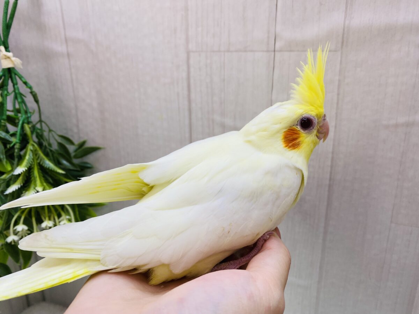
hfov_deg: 69.4
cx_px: 210
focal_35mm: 25
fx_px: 303
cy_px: 157
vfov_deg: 54.9
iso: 50
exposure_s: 1/100
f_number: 1.8
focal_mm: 4.25
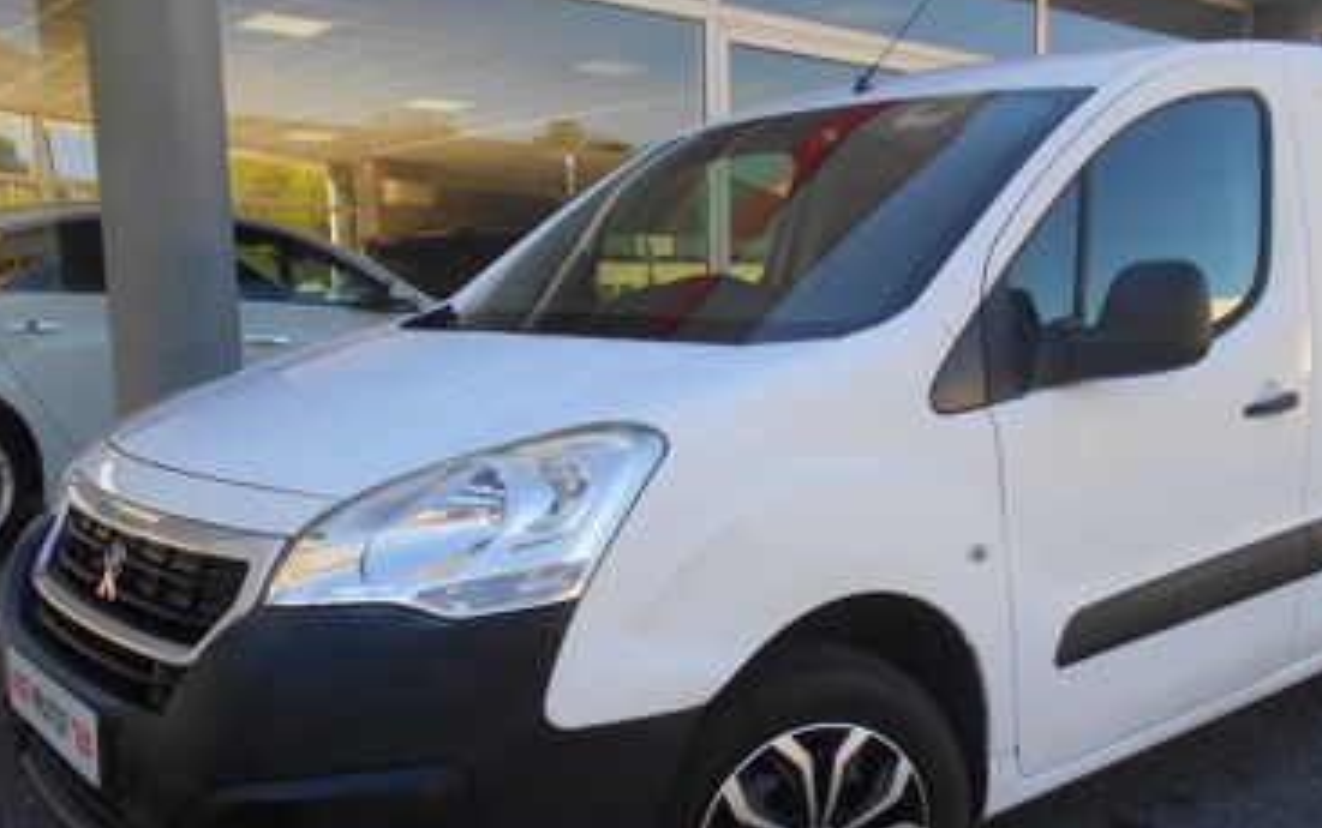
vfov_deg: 35.0
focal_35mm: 36
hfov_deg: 53.9
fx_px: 1298
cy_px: 558
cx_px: 735
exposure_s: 1/250
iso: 80
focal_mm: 4.6
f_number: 3.2
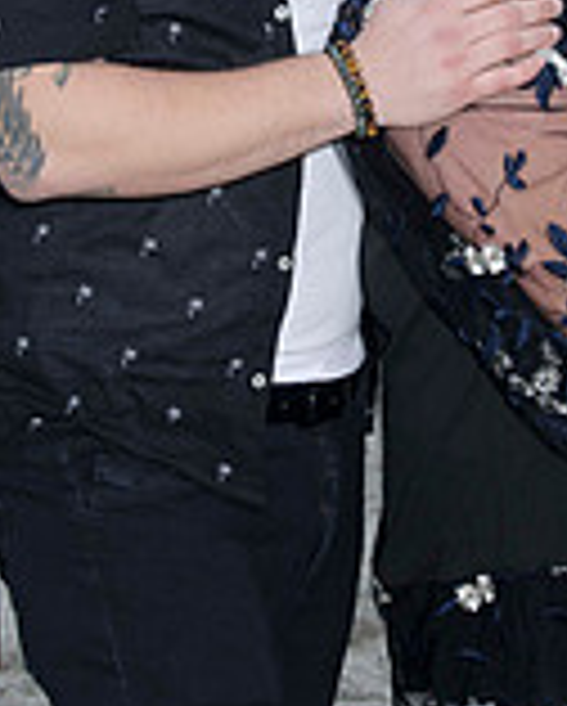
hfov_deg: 8.7
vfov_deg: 10.8
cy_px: 54
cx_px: 414
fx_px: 3706
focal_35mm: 177
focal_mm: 44
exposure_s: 1/80
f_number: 8
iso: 100
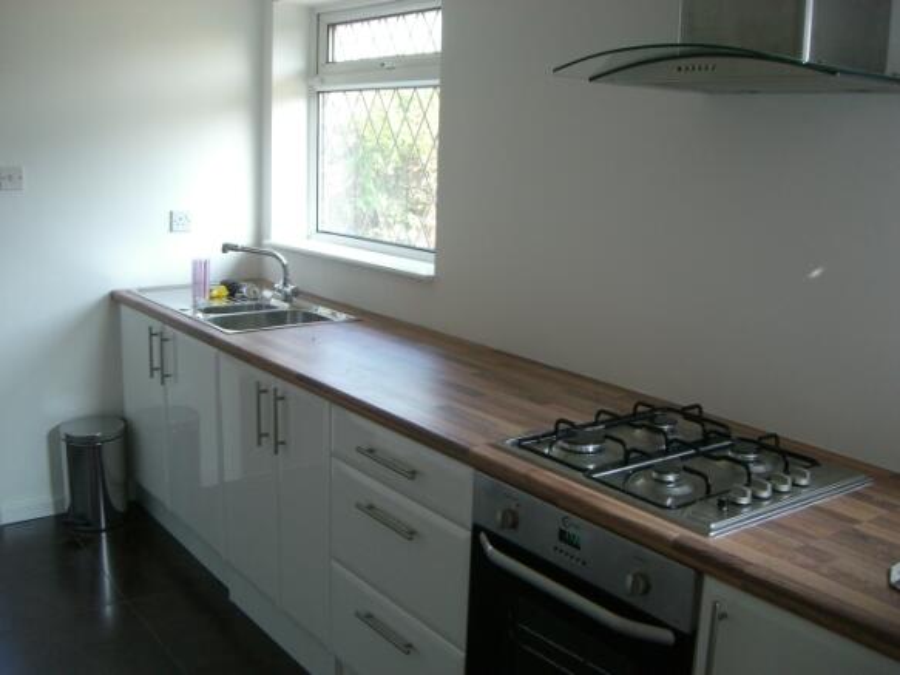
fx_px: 988
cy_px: 338
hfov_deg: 49.0
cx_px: 450
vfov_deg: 37.7
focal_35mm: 38
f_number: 2.7
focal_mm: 6.2
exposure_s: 1/80
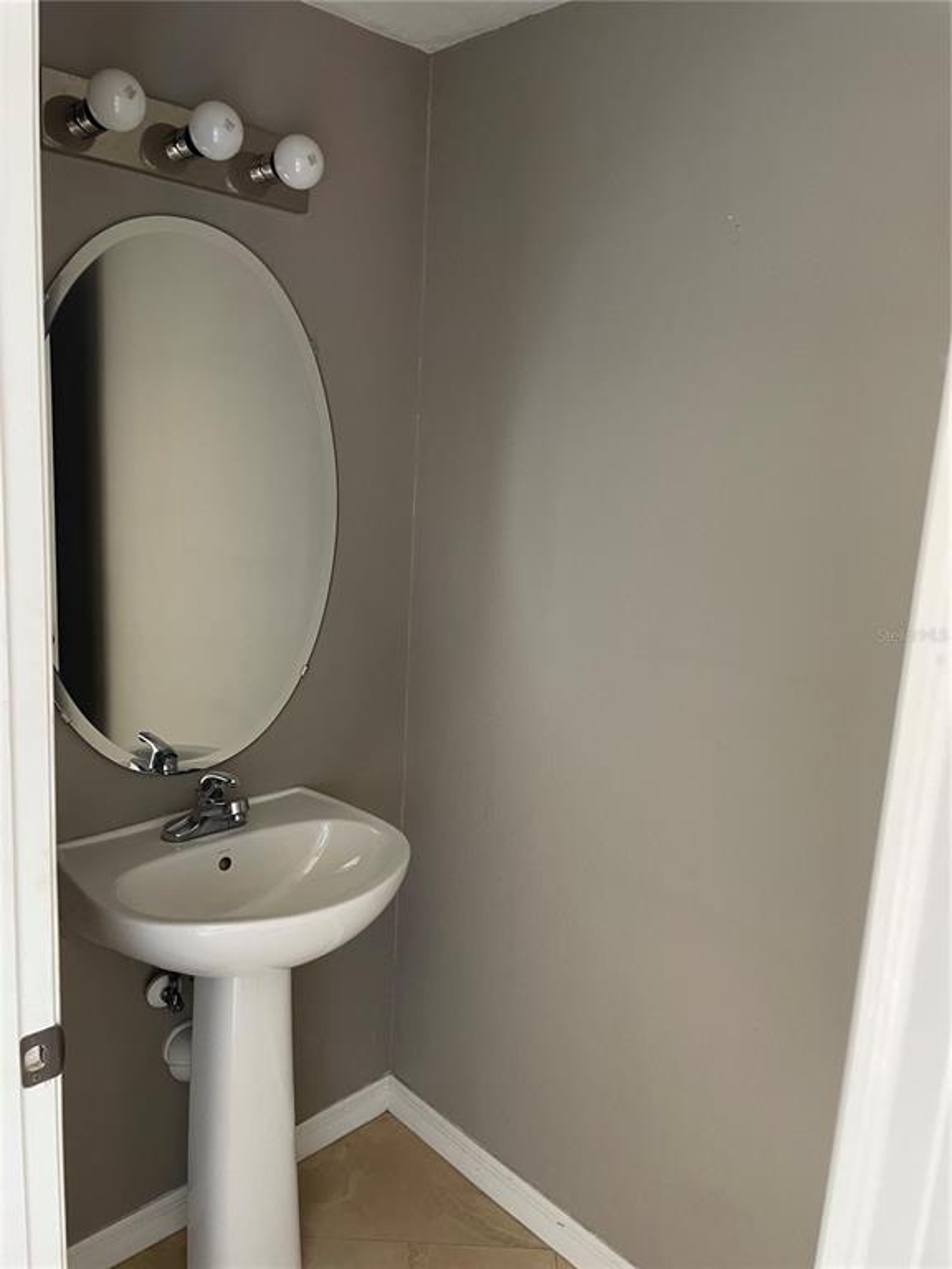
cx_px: 476
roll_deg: -3.4
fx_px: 953
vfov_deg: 67.3
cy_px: 634
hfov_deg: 53.1
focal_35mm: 26
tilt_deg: -10.3
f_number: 1.6
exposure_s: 1/60
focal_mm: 4.2
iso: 160
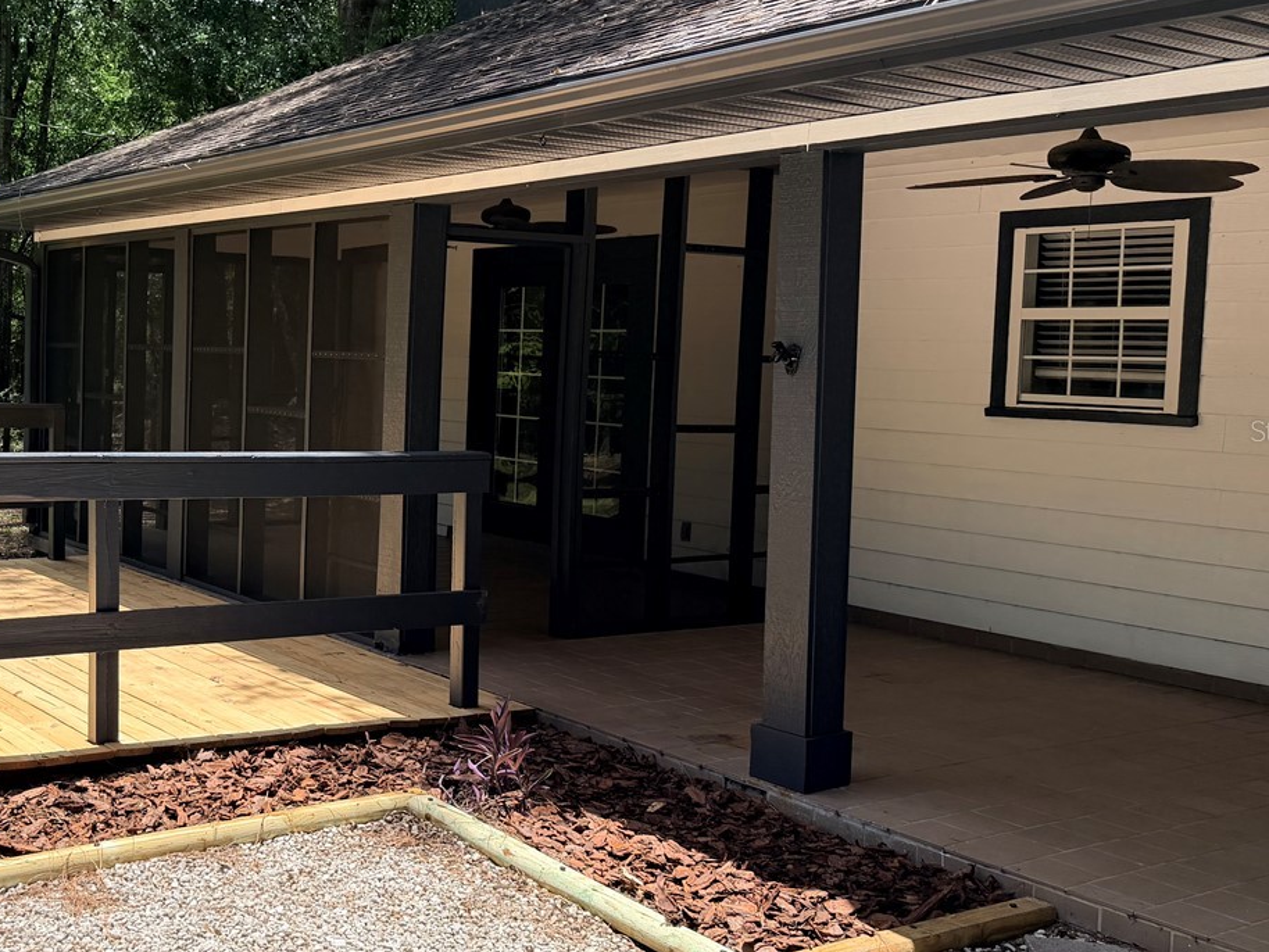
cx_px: 271
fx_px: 1540
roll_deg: -1.5
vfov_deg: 34.3
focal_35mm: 42
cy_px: 430
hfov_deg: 42.9
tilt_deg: -4.1
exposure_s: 1/2232
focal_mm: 6.76
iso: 100
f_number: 1.78
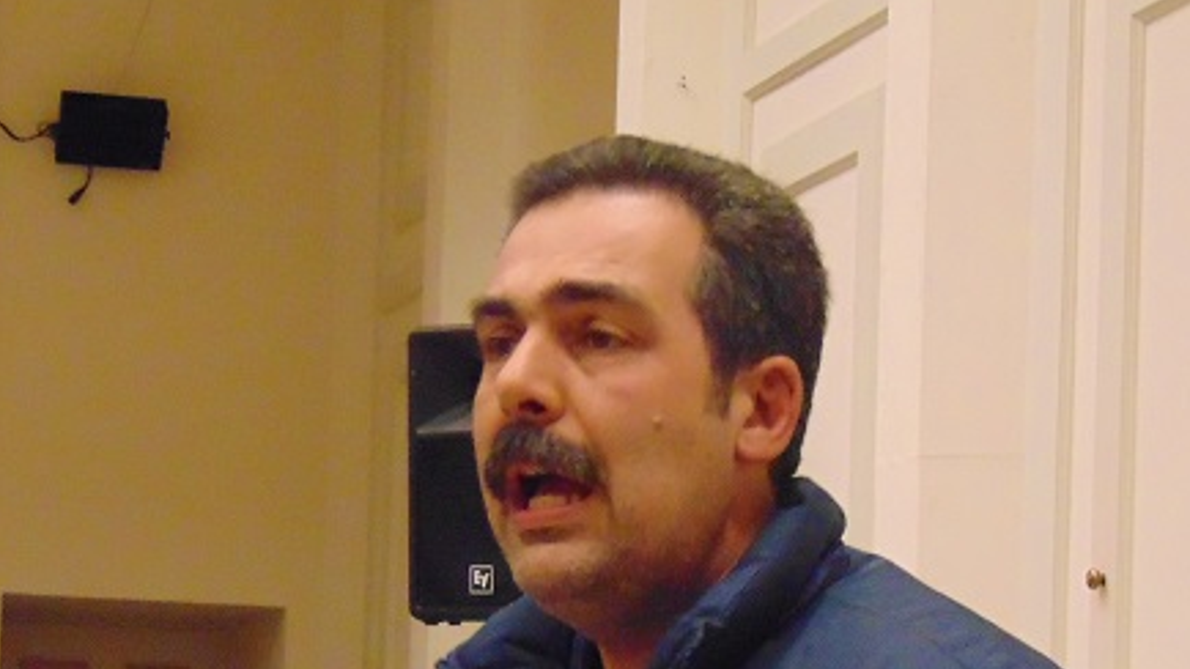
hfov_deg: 18.9
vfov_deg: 10.6
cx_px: 694
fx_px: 3565
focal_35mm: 113
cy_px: 653
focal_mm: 10.8
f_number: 3.6
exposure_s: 1/60
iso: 800
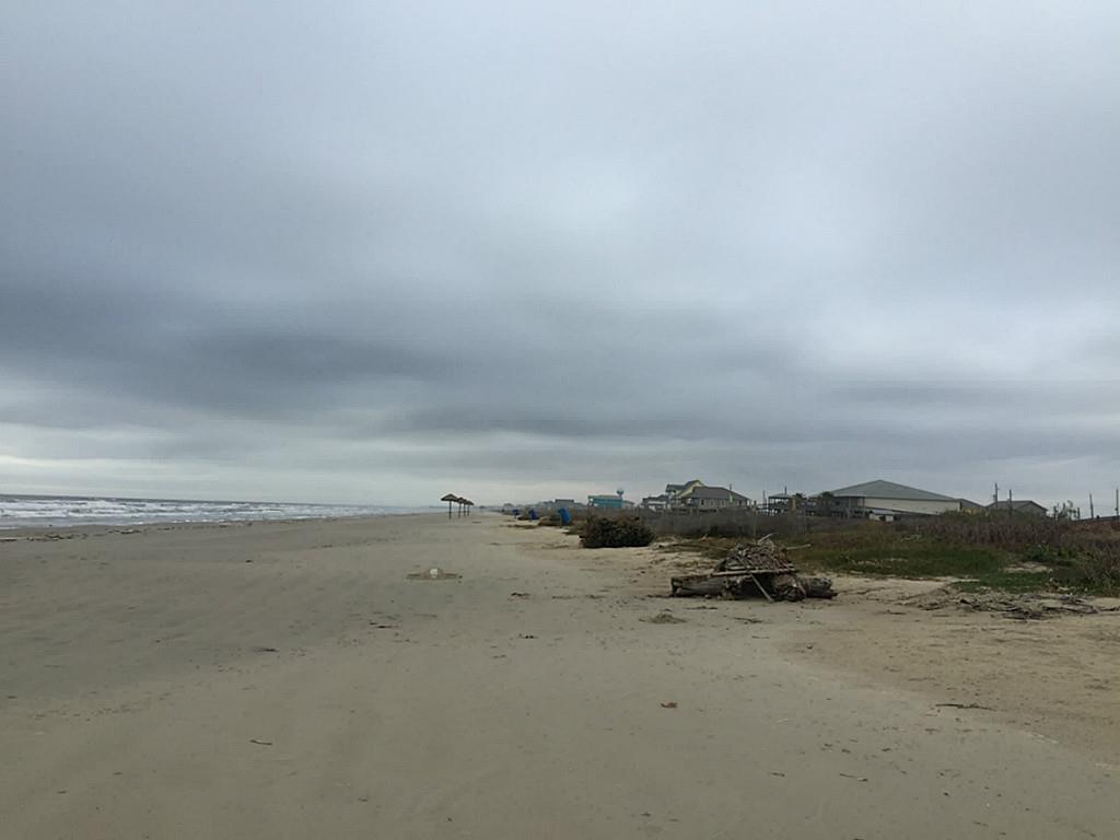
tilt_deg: +7.1
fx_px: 938
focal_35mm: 29
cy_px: 420
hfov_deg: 61.7
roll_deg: -2.7
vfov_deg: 48.2
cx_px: 560
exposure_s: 1/1276
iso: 32
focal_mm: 4.15
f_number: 2.2
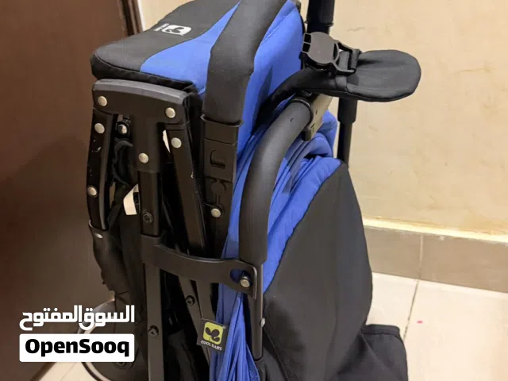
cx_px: 254
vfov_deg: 56.8
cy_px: 190
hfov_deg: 71.6
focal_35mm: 24
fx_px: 352
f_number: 1.78
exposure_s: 1/33
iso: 640
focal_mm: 6.76
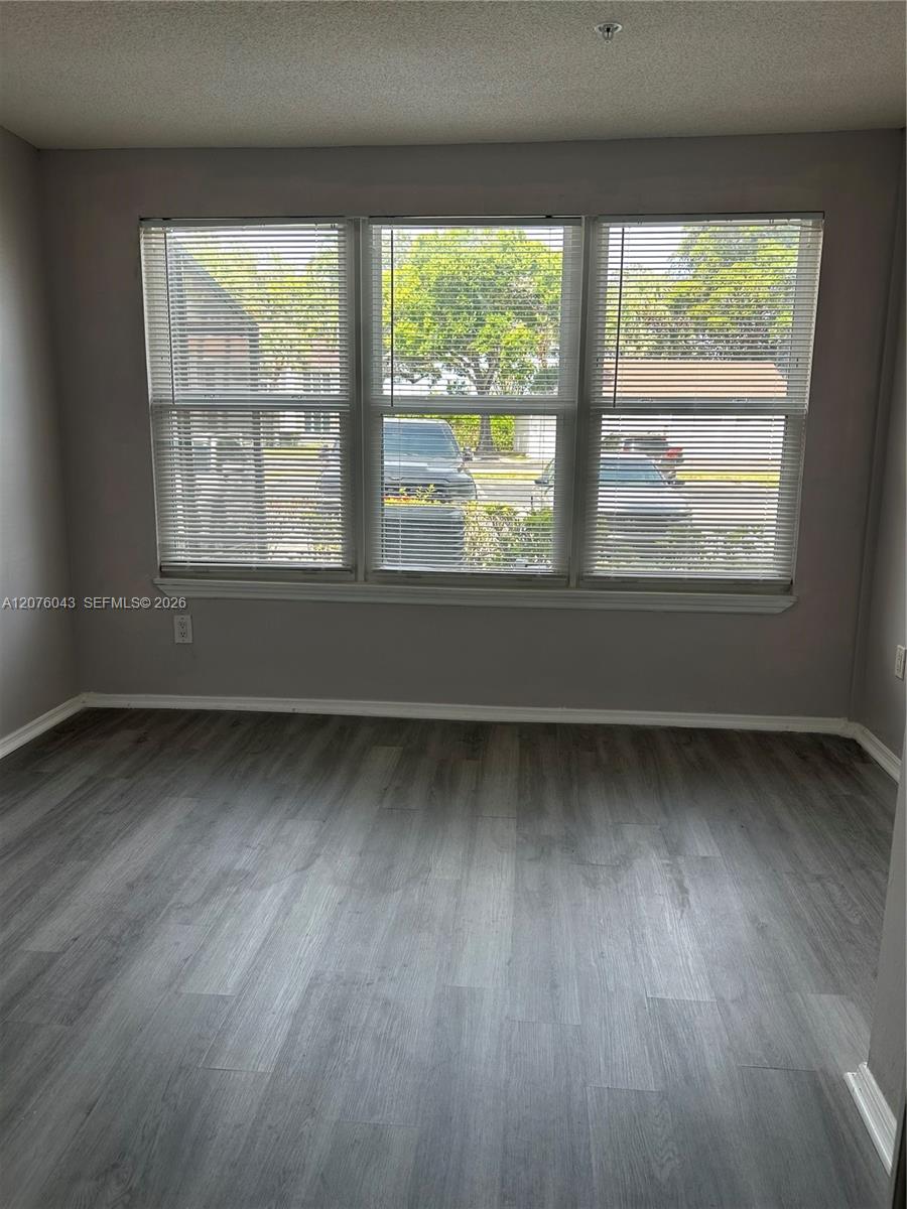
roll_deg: -0.1
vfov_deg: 67.3
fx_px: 908
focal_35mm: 26
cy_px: 604
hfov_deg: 53.1
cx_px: 454
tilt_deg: -11.3
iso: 32
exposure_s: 1/146
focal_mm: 5.7
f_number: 1.5
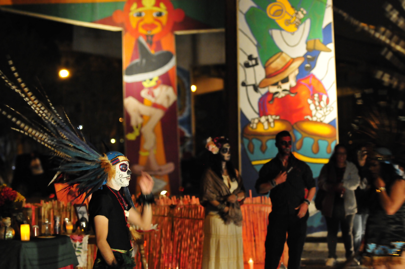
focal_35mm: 129
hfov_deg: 15.9
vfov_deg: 10.6
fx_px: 1449
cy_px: 134
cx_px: 202
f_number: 2.8
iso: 2800
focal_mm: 86
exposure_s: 1/30
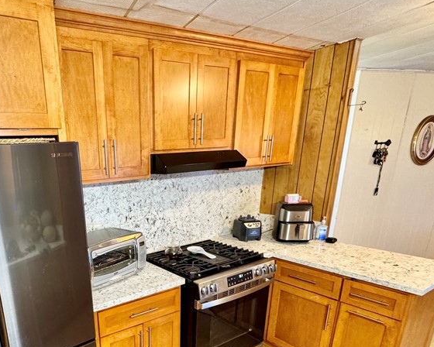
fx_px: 321
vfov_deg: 54.0
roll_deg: +2.6
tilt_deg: -19.5
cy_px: 263
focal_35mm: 25
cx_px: 116
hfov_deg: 64.6
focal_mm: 2.22
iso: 500
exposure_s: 1/60
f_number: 2.2
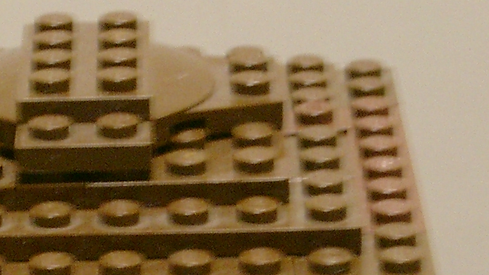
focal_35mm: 303
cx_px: 86
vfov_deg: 4.0
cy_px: 404
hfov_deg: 7.1
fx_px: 3928
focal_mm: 17.7
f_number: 4.2
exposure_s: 1/13
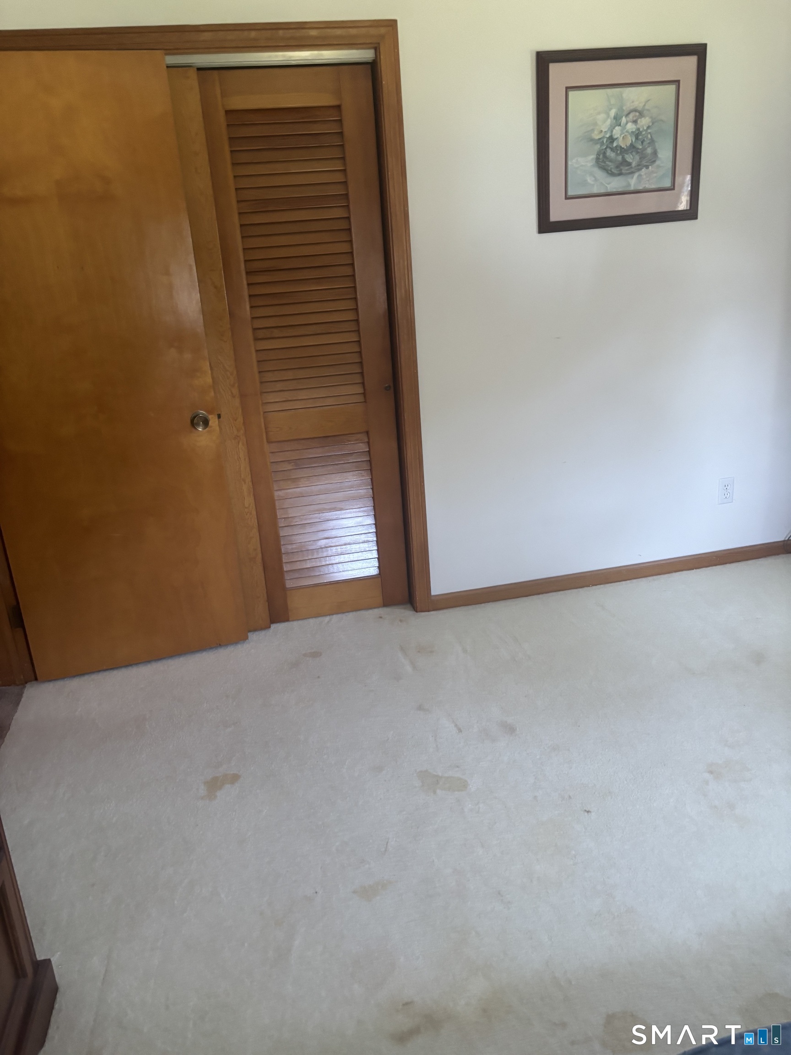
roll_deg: +3.3
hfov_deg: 53.1
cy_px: 528
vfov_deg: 67.3
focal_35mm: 26
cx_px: 396
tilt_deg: -19.8
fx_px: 792
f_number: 1.6
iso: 320
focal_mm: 5.96
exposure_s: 1/60
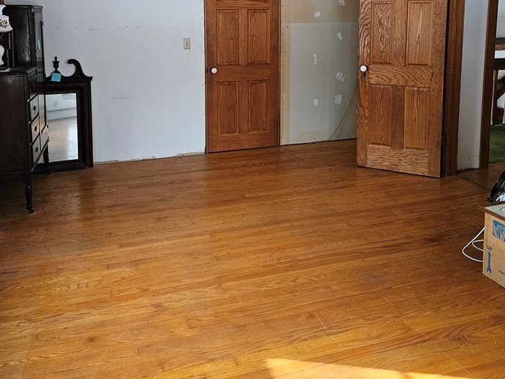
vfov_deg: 40.2
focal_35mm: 34
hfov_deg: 53.9
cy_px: 77
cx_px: 252
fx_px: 496
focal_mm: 5.4
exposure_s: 1/170
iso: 500
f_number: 1.8
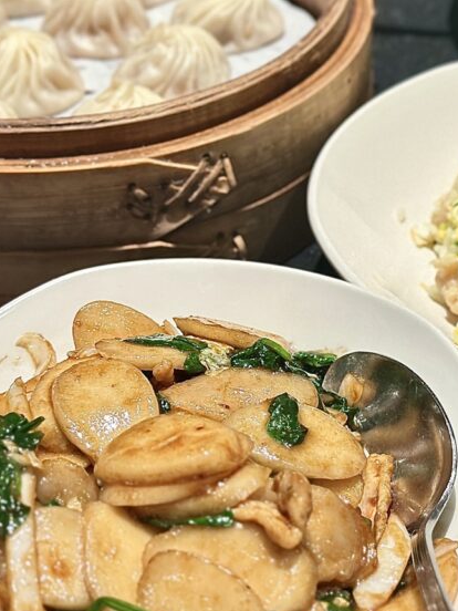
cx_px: 364
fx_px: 1570
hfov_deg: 16.5
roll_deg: +0.7
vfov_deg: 22.0
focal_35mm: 89
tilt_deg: -36.0
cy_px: 318
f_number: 1.78
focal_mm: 6.86
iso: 250
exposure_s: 1/60
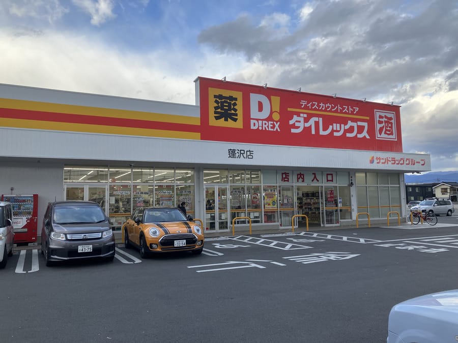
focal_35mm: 28
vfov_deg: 49.7
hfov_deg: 63.4
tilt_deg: +3.4
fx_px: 370
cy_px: 172
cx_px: 229
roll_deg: +0.6
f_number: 1.8
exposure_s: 1/422
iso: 32
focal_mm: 3.99
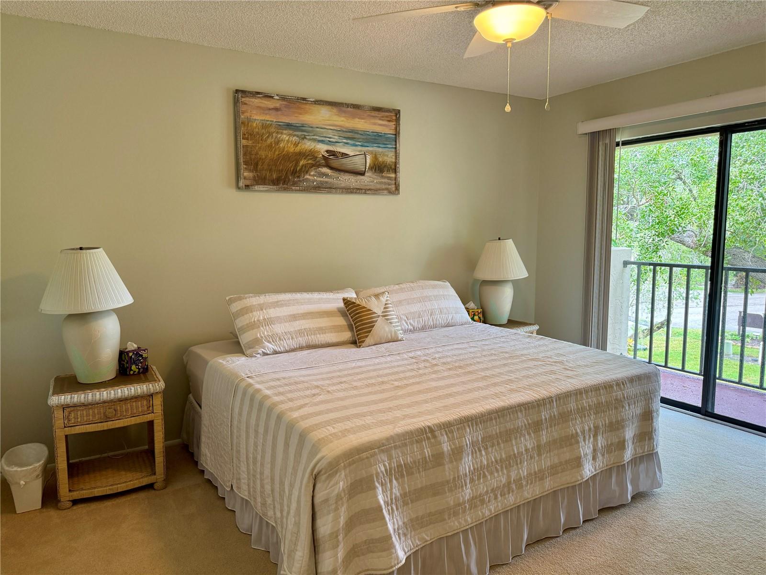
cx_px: 383
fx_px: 531
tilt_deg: -7.1
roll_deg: +0.2
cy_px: 288
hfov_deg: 71.6
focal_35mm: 24
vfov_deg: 56.8
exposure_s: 1/120
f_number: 1.78
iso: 160
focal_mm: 6.76
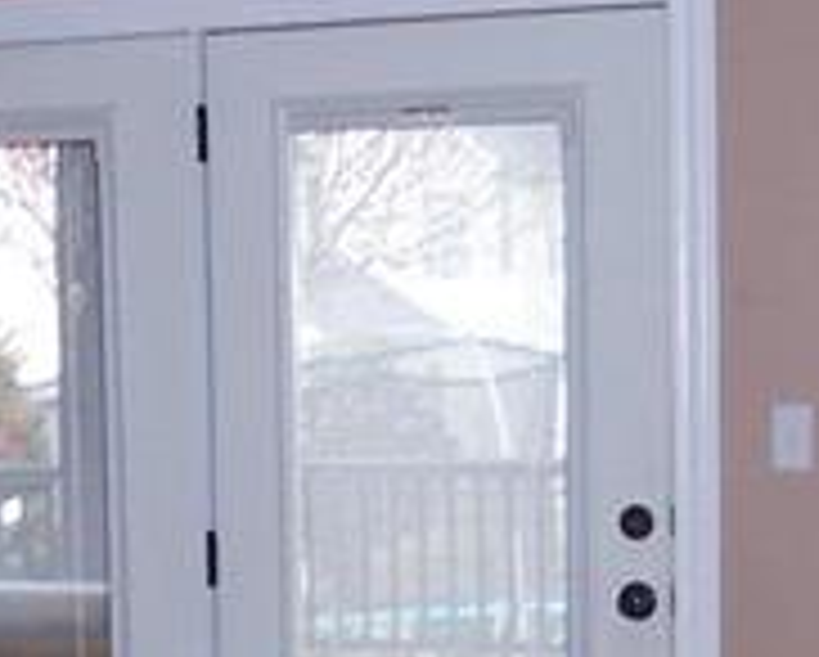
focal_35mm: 120
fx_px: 2912
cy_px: 711
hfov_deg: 15.8
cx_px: 99
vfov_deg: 12.7
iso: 140
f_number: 2.8
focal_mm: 6
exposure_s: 1/60
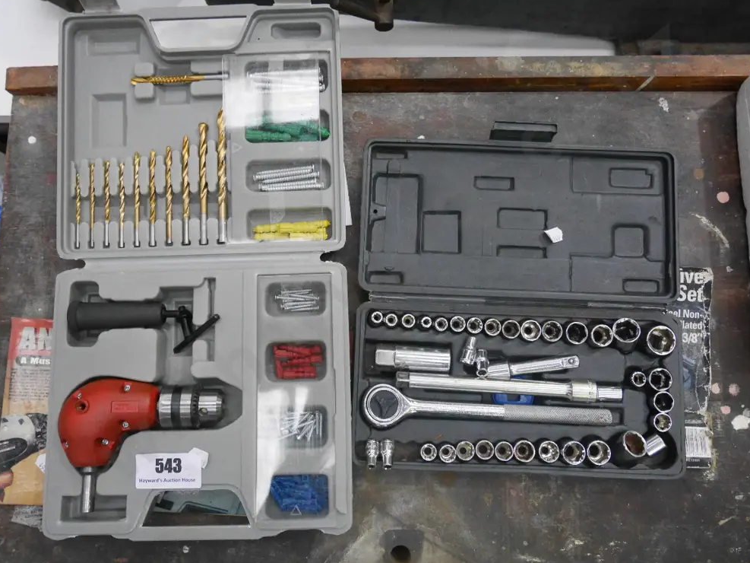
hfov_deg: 65.3
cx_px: 368
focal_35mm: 27
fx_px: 585
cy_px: 274
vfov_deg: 51.3
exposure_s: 1/200
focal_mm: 13
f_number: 4
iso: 3200
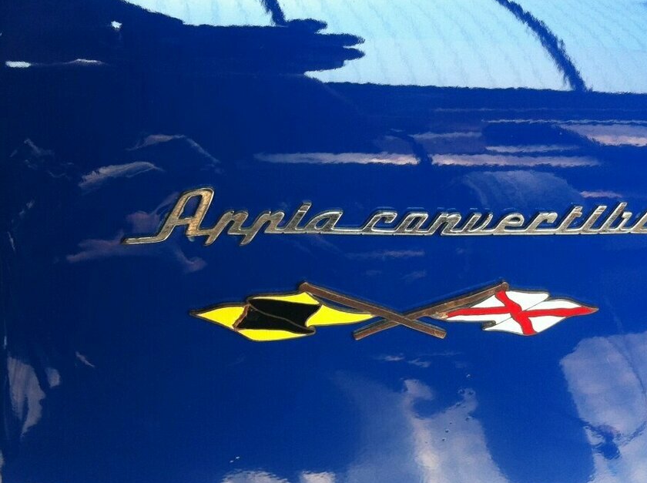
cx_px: 290
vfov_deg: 29.0
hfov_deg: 38.2
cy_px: 257
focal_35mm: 50
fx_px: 933
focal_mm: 3.85
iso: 100
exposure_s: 1/100
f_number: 2.8
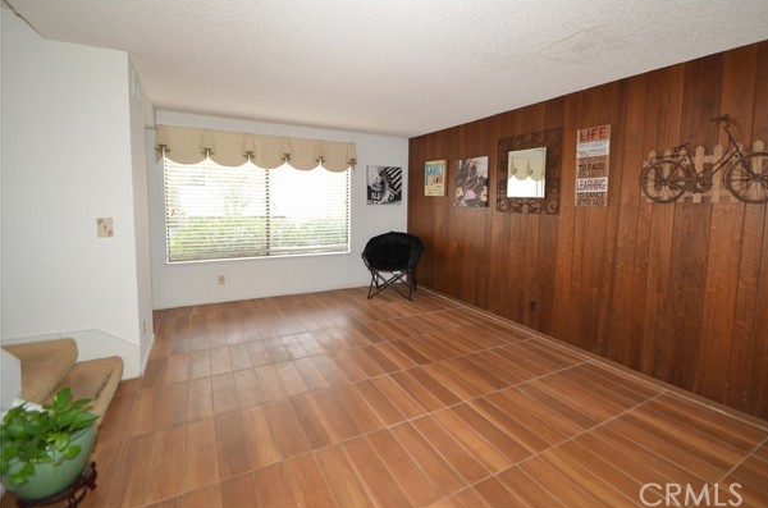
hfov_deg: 96.7
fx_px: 341
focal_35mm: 16
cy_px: 242
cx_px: 408
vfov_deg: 73.4
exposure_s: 1/60
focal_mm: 10
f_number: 4
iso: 220
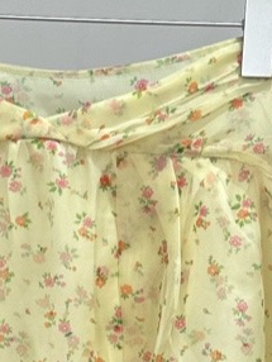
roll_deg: -0.3
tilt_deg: -14.8
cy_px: 451
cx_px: 85
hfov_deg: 10.4
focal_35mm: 143
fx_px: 1496
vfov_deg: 13.4
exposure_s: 1/261
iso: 80
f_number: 1.78
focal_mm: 6.86
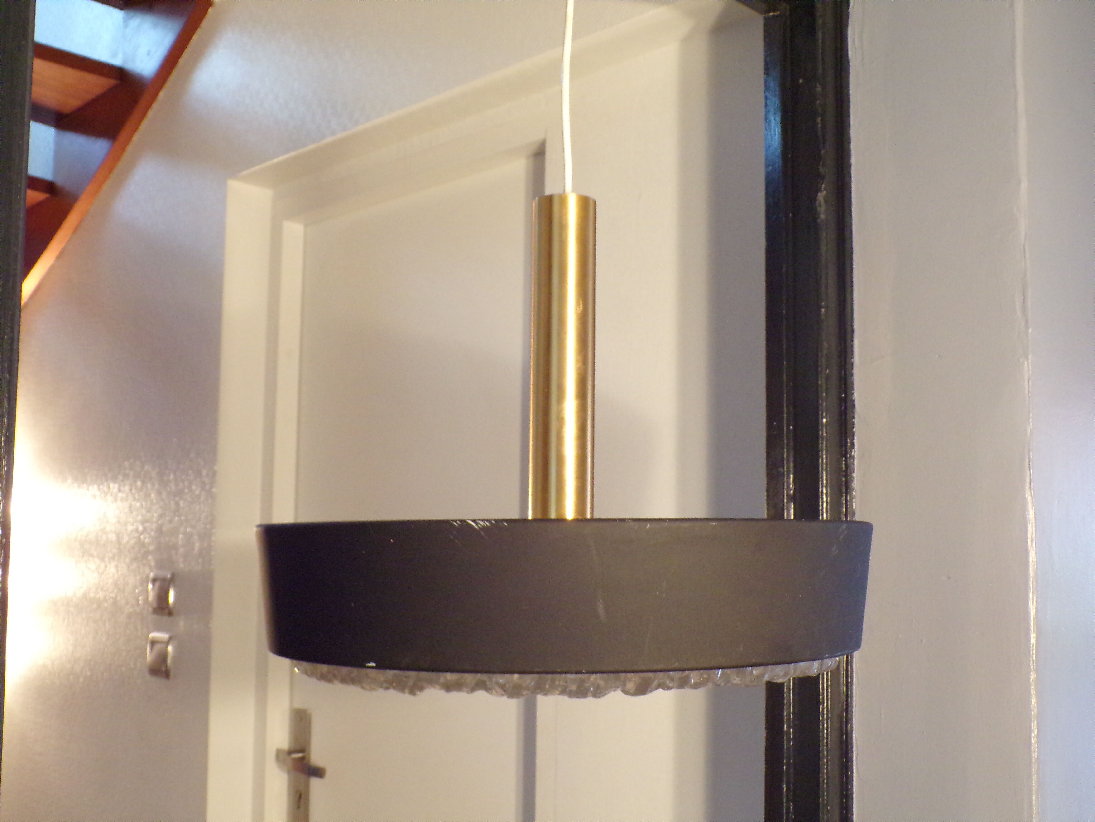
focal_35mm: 37
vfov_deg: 38.7
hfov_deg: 50.1
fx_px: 1170
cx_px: 548
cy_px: 411
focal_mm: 6.6
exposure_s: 1/17
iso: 522
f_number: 3.3
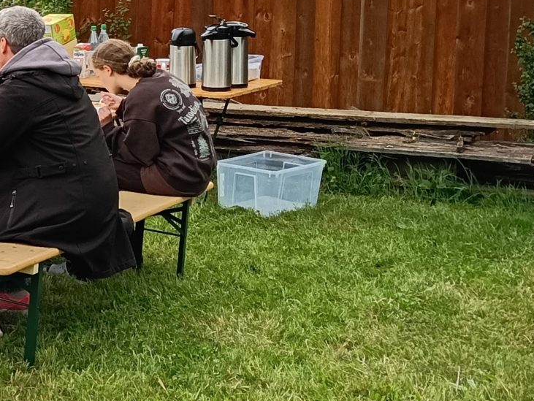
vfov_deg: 16.2
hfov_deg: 18.9
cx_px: -269
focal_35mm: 91
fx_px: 1404
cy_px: 118
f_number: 1.8
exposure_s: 1/409
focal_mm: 4.81
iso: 149
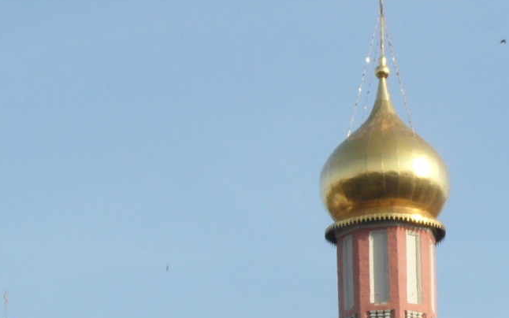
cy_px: 479
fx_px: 2275
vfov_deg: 7.8
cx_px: 242
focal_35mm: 164
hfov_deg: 12.8
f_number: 5.4
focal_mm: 8.2
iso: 80
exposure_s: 1/350
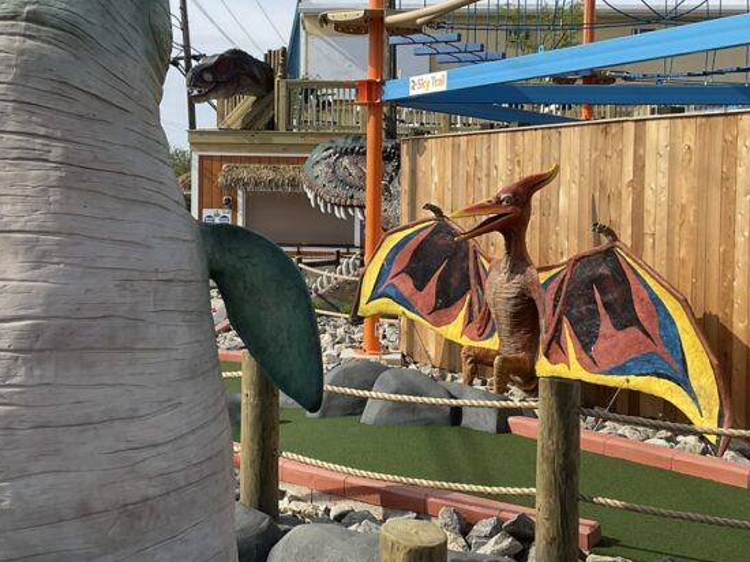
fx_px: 1169
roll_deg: -0.5
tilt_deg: -1.5
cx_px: 383
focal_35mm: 54
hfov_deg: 35.6
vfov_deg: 27.0
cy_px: 240
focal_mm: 3
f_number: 1.8
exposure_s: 1/2141
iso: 16
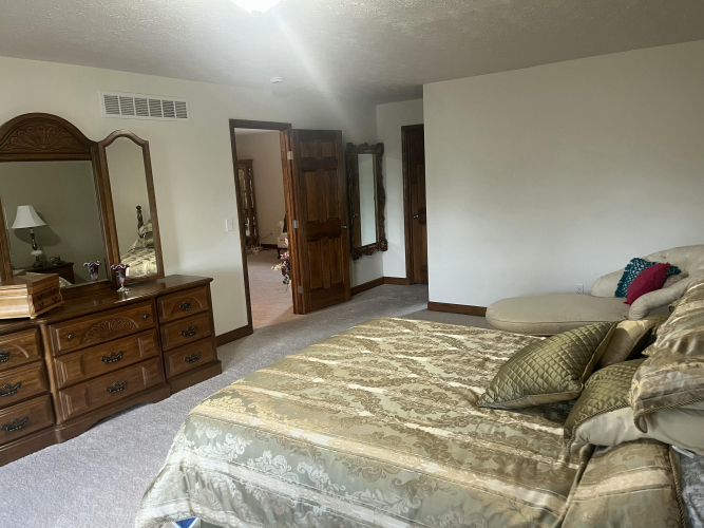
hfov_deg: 67.3
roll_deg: +2.9
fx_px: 529
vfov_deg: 53.0
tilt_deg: -10.3
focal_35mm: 26
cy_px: 264
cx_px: 352
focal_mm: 5.1
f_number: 1.6
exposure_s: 1/60
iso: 250
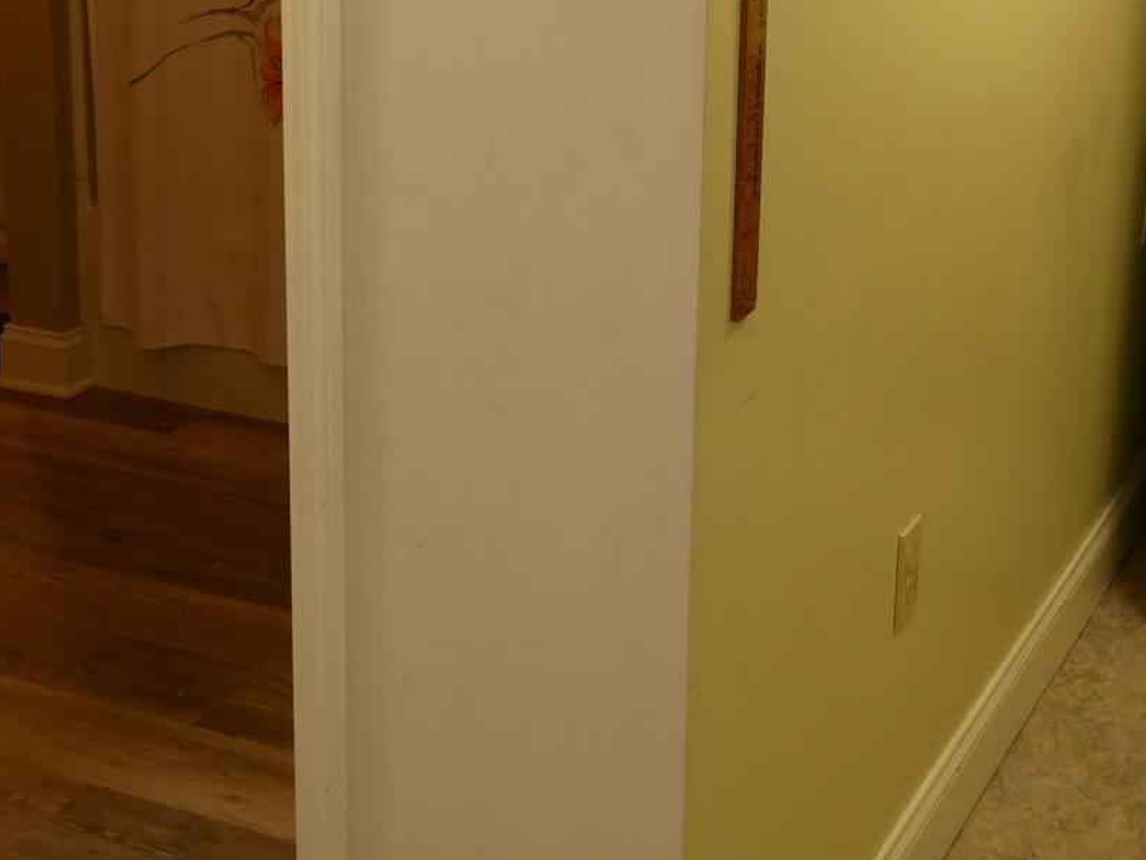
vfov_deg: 23.4
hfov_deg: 31.6
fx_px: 2020
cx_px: 654
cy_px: 93
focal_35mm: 61
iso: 200
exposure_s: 1/60
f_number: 3.5
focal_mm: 12
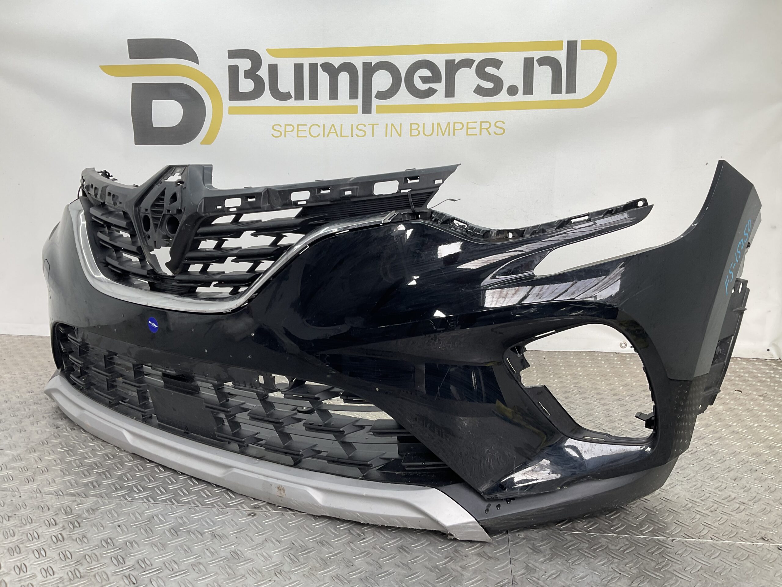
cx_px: 391
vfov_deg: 48.2
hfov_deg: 61.7
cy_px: 294
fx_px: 655
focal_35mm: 29
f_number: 1.8
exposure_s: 1/120
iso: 25
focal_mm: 3
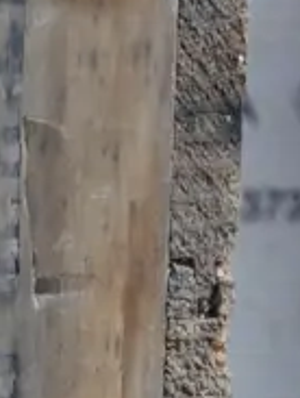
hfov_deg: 6.9
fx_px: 2315
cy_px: 428
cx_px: -457
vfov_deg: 9.7
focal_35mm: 201
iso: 1600
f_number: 4
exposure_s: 1/60
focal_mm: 18
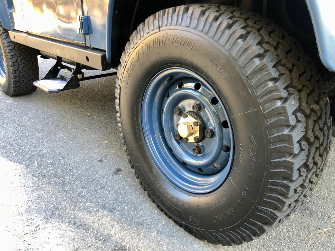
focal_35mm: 28
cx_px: 168
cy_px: 126
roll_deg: -1.9
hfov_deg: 63.4
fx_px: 271
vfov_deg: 49.8
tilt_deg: -18.9
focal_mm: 3.99
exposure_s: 1/24
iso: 40
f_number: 1.8
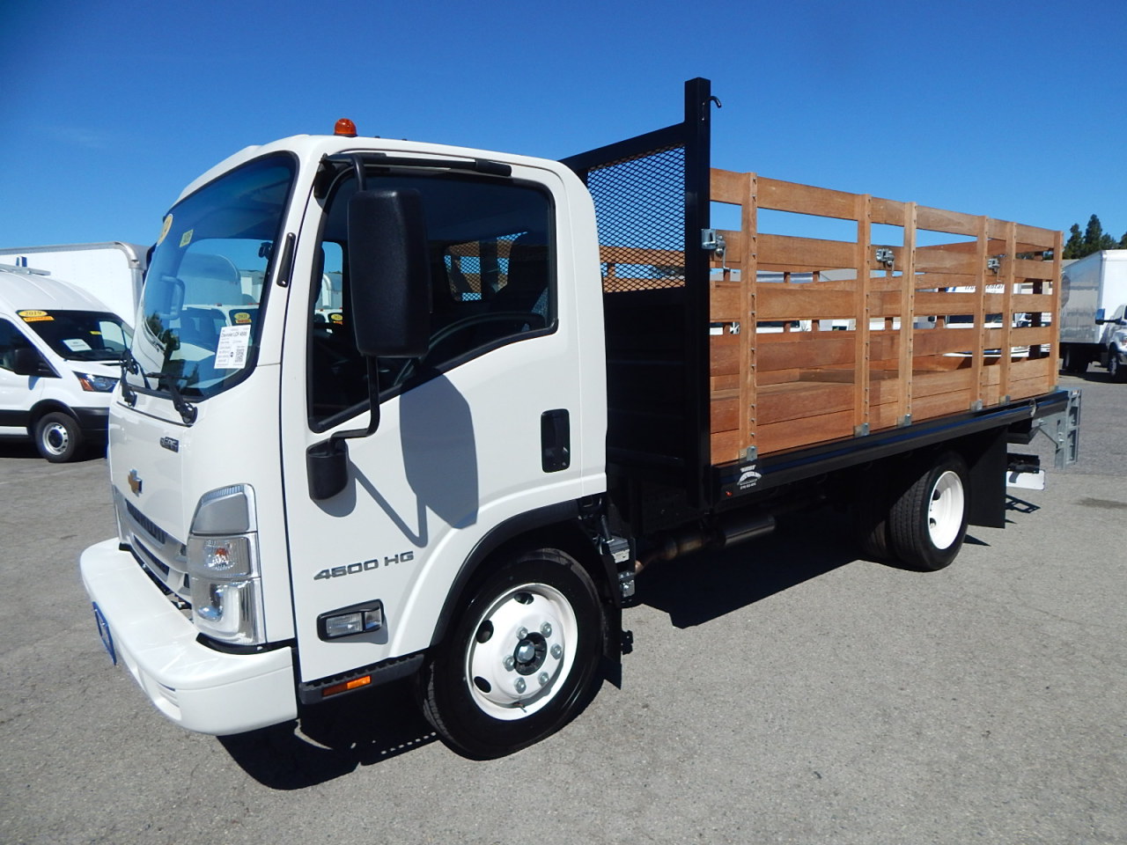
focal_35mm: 22
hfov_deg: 76.4
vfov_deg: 61.1
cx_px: 564
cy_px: 422
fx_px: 716
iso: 125
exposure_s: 1/1250
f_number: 6
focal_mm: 4
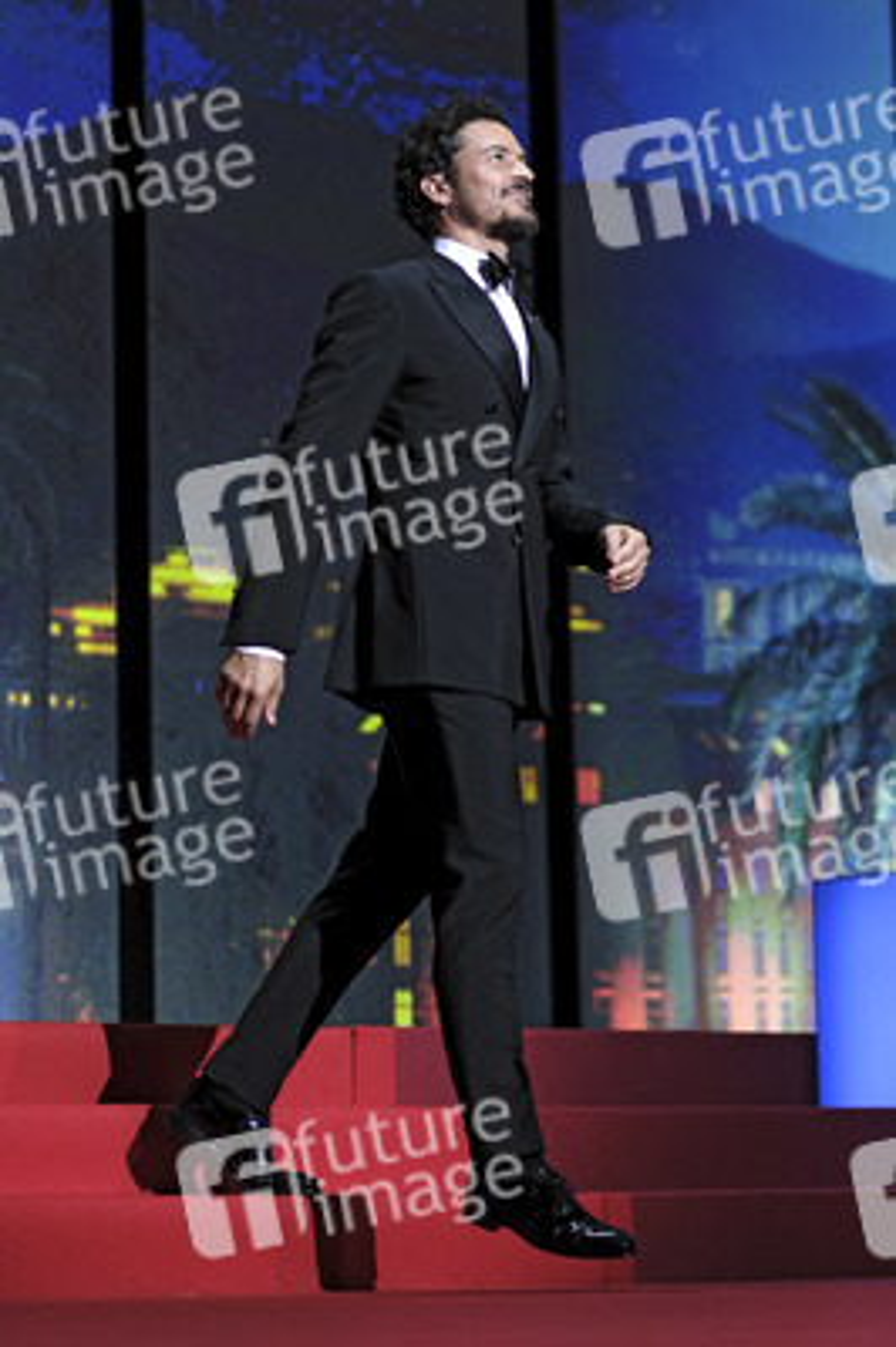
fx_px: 3141
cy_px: 674
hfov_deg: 16.2
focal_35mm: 84
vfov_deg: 24.2
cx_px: 448
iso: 1000
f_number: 1.4
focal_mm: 56
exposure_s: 1/800
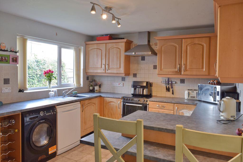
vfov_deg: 47.9
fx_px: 182
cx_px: 122
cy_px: 81
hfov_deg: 67.4
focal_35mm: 27
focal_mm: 18
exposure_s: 1/25
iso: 400
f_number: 5.6
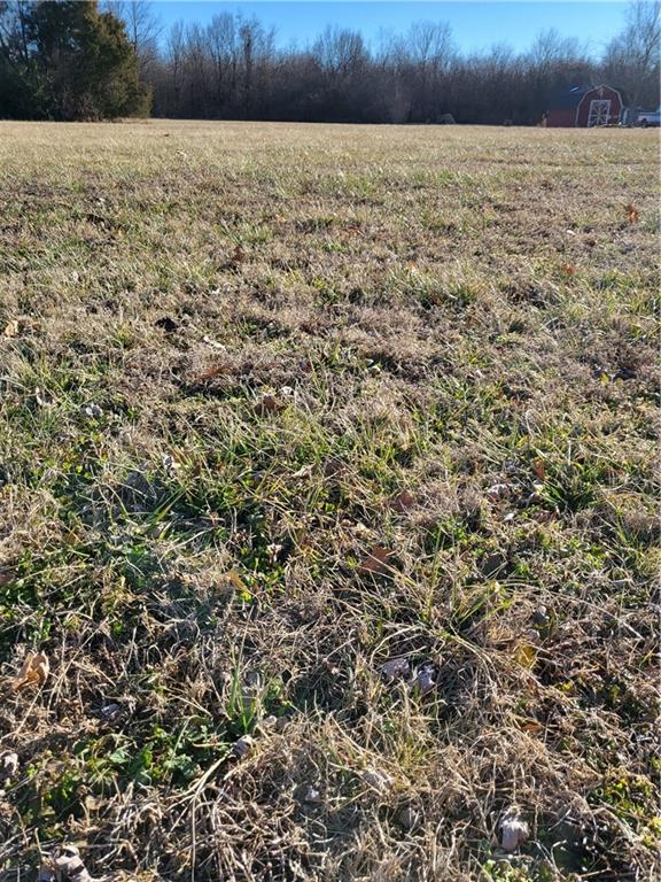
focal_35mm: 26
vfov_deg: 67.3
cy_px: 441
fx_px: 662
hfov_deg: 53.1
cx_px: 330
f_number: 1.8
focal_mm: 4.25
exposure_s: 1/1457
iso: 50
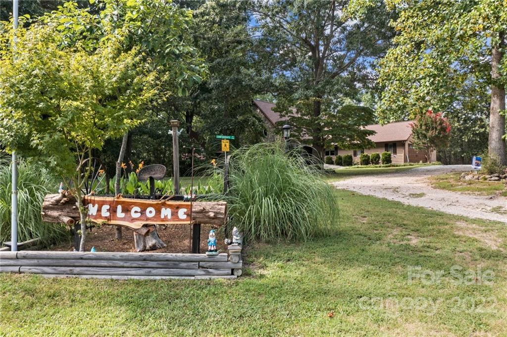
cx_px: 254
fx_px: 394
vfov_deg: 46.3
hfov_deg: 65.5
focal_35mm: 28
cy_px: 168
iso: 100
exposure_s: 1/160
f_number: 4.5
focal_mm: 10.26
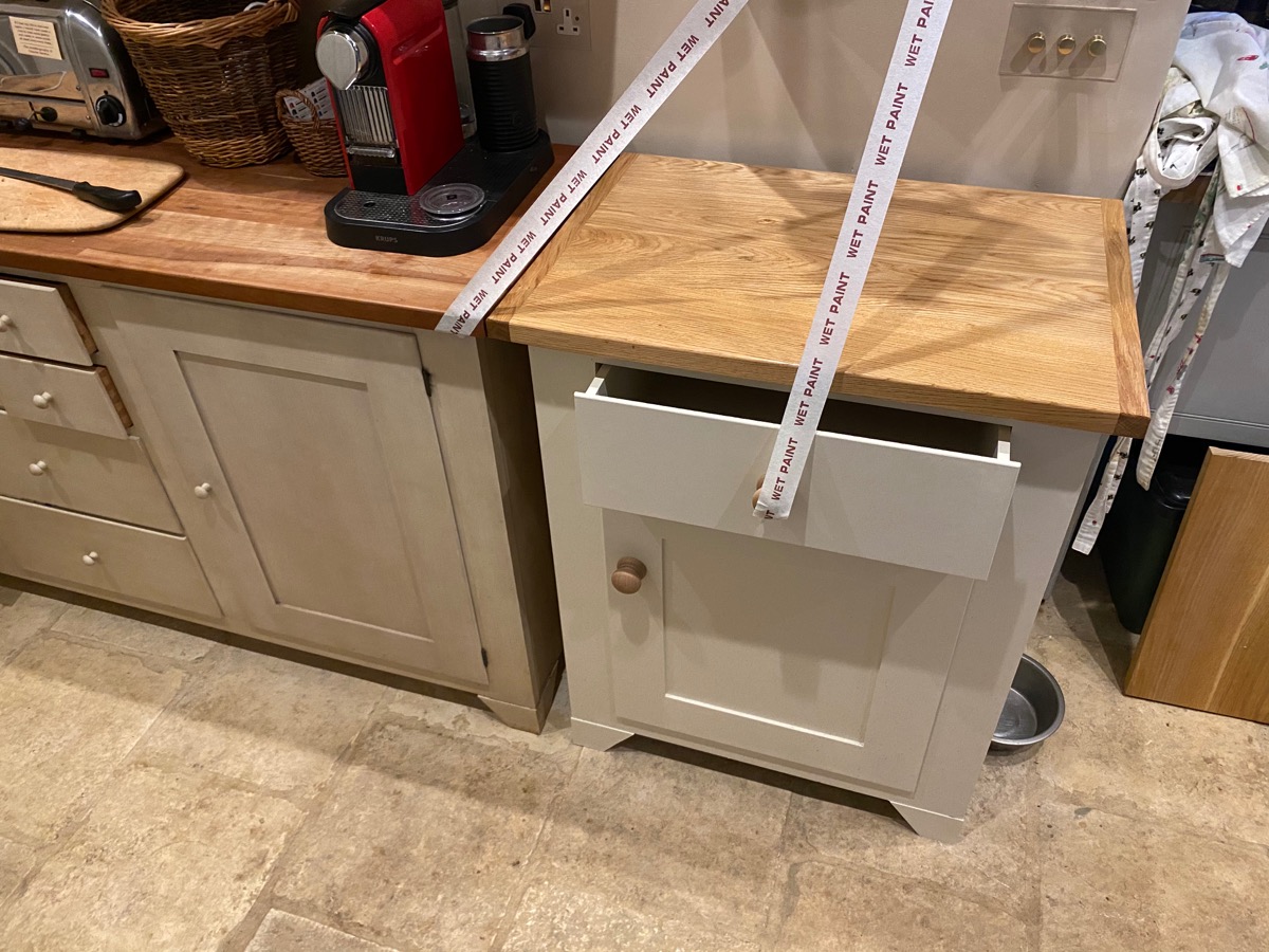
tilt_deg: -40.2
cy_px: 476
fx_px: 953
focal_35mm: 26
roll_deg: +1.9
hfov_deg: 67.3
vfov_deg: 53.1
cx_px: 634
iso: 400
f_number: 1.8
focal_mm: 4.25
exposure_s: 1/33
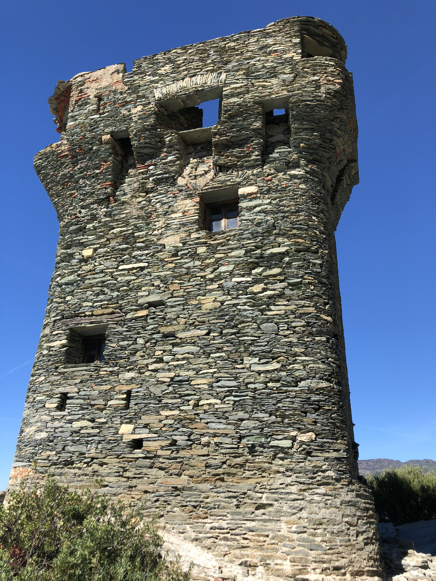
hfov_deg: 49.7
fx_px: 470
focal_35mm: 28
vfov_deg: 63.4
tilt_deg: +25.4
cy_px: 290
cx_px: 218
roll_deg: -0.6
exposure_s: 1/1333
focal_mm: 4
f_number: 1.8
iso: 20
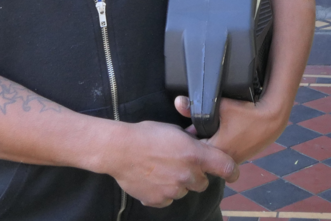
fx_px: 781
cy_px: -139
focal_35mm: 85
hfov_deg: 23.3
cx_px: 300
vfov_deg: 14.6
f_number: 11
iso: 400
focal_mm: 8.8
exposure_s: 1/10
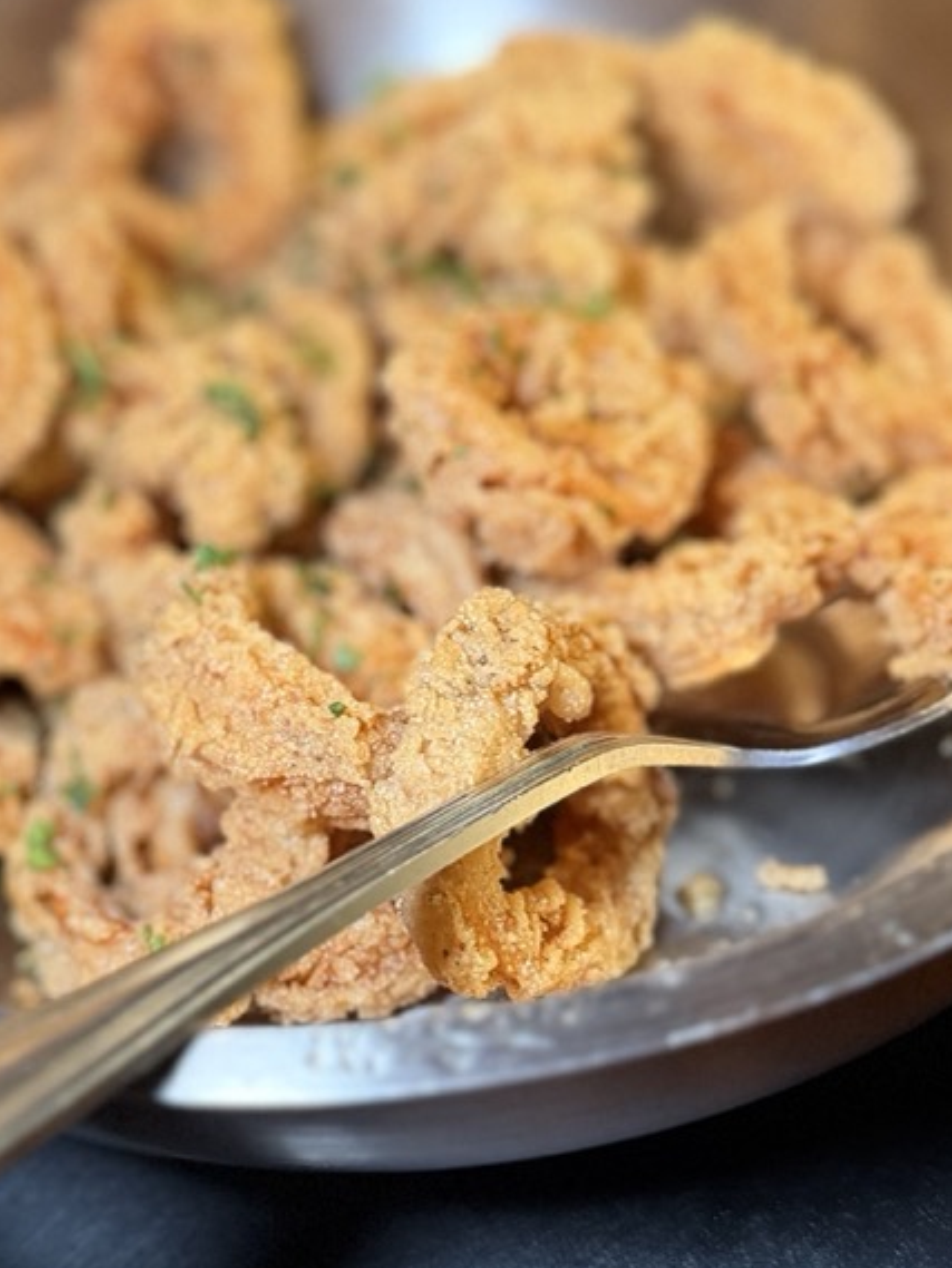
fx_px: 1979
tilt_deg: -45.2
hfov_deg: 26.7
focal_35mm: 54
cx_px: 232
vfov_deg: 35.5
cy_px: 624
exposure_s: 1/60
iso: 400
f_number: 1.78
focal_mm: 6.76
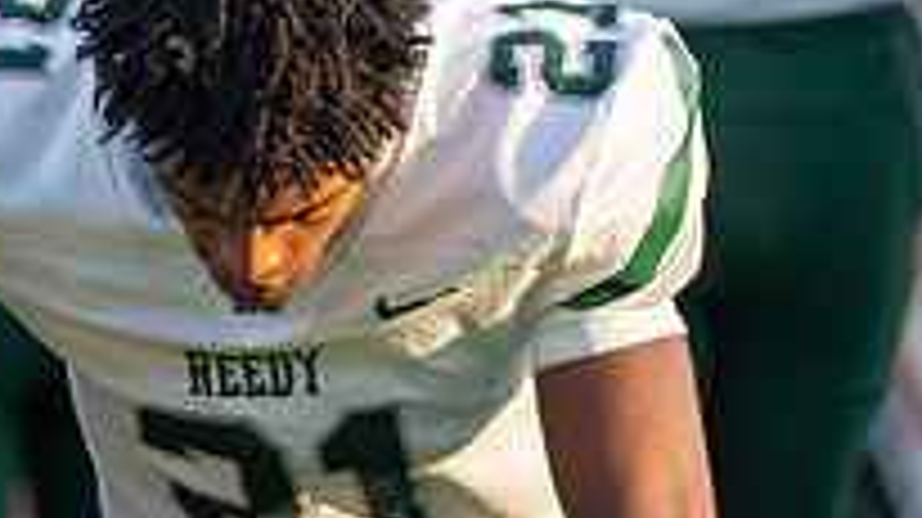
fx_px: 20449
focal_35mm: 837
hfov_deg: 2.6
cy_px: 537
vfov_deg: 1.4
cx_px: -734
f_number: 3.2
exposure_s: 1/1250
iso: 500
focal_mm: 174
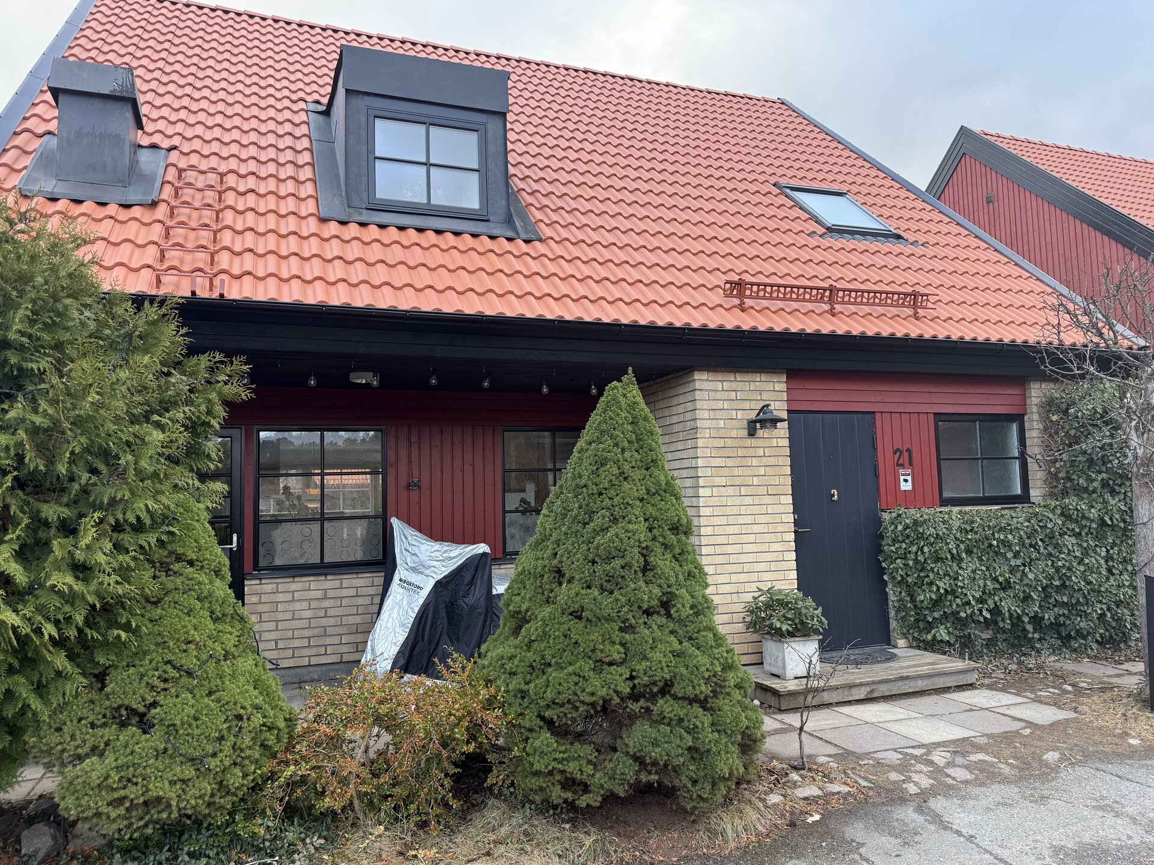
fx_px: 833
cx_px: 587
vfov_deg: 54.9
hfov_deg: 69.4
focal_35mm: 25
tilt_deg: +5.2
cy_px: 424
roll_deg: +1.4
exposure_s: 1/368
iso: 100
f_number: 1.78
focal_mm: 6.76
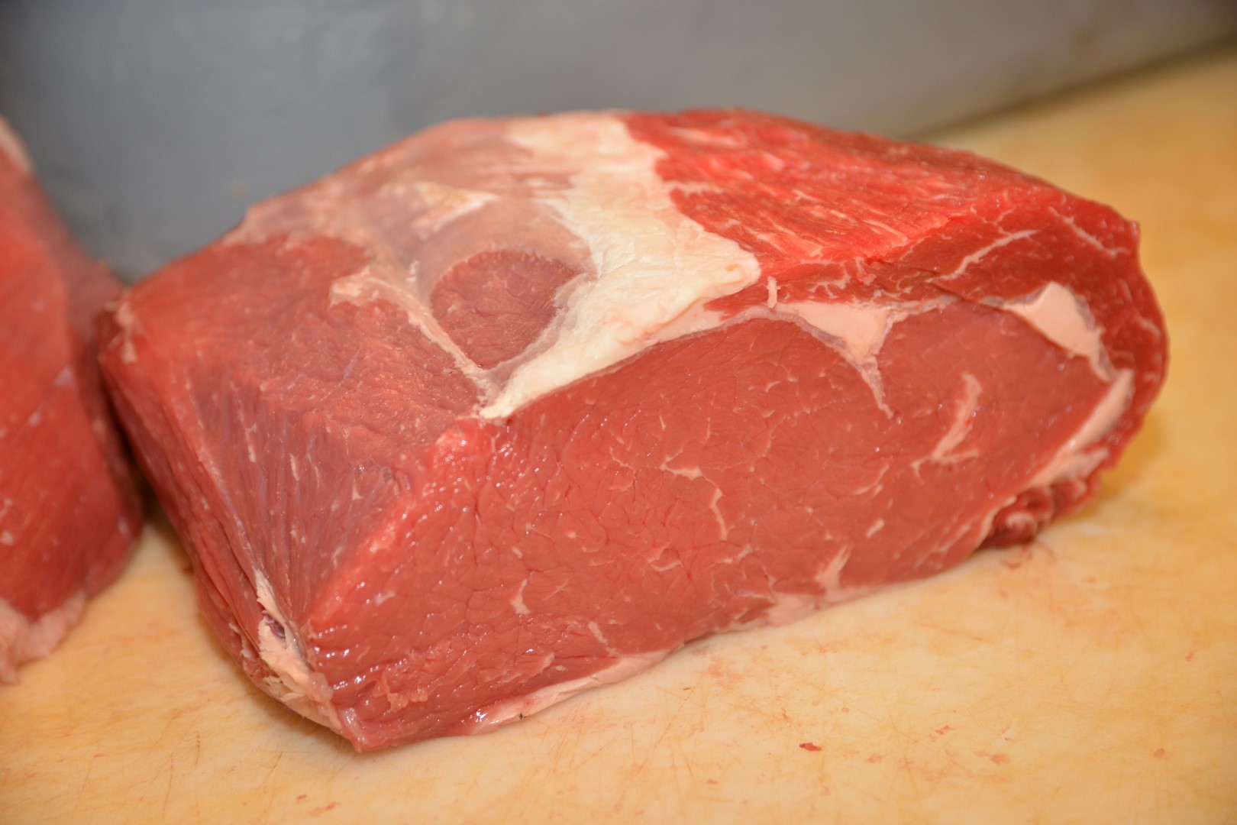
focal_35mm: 80
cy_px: 412
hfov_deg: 25.4
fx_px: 2749
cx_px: 618
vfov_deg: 17.1
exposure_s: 1/125
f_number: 5.6
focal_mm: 80
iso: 500
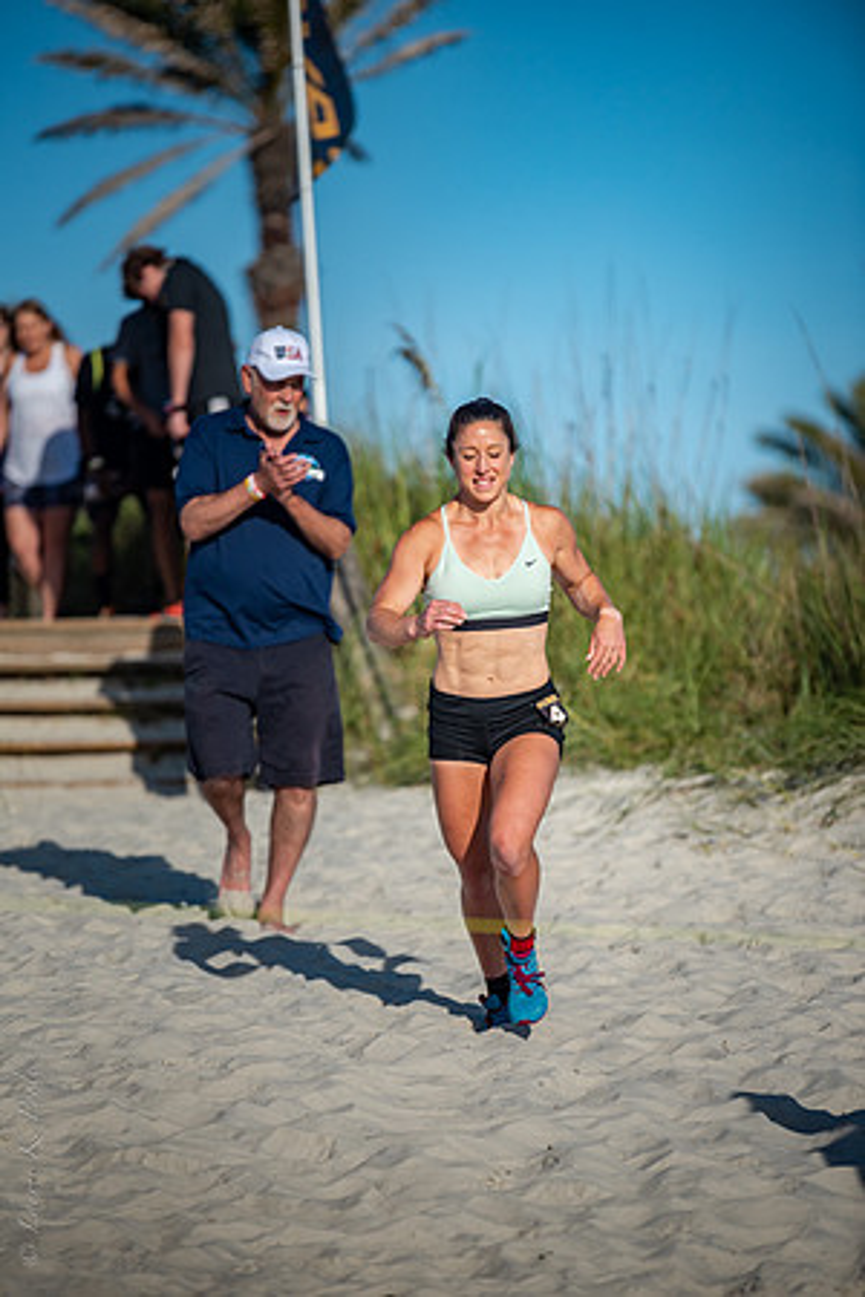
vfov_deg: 10.3
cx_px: 432
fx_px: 7208
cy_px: 648
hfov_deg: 6.9
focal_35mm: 200
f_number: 2.8
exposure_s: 1/4000
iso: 320
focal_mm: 200
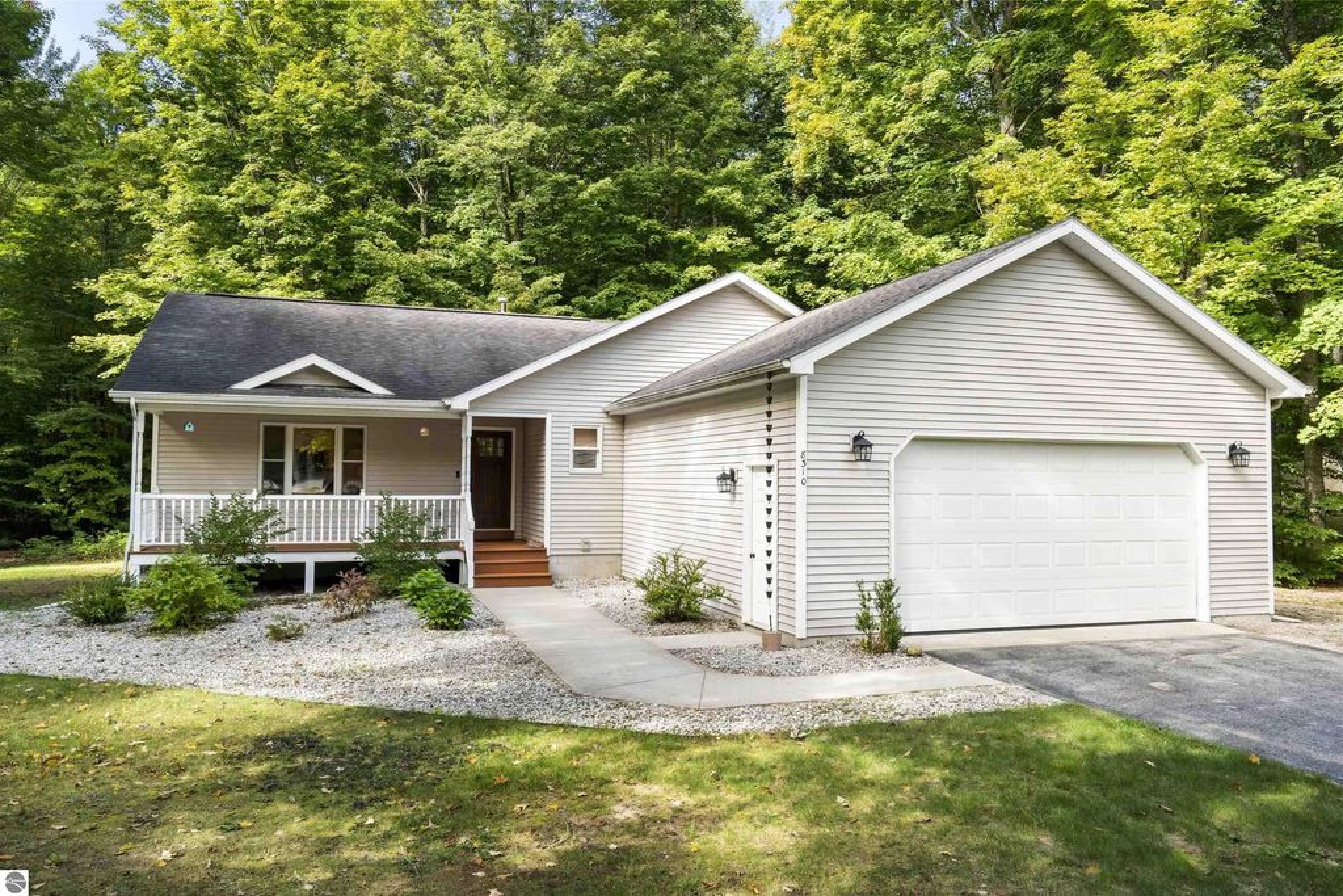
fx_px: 933
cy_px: 448
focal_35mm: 25
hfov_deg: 71.5
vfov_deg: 51.3
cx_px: 672
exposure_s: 1/30
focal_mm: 25
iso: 640
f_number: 9
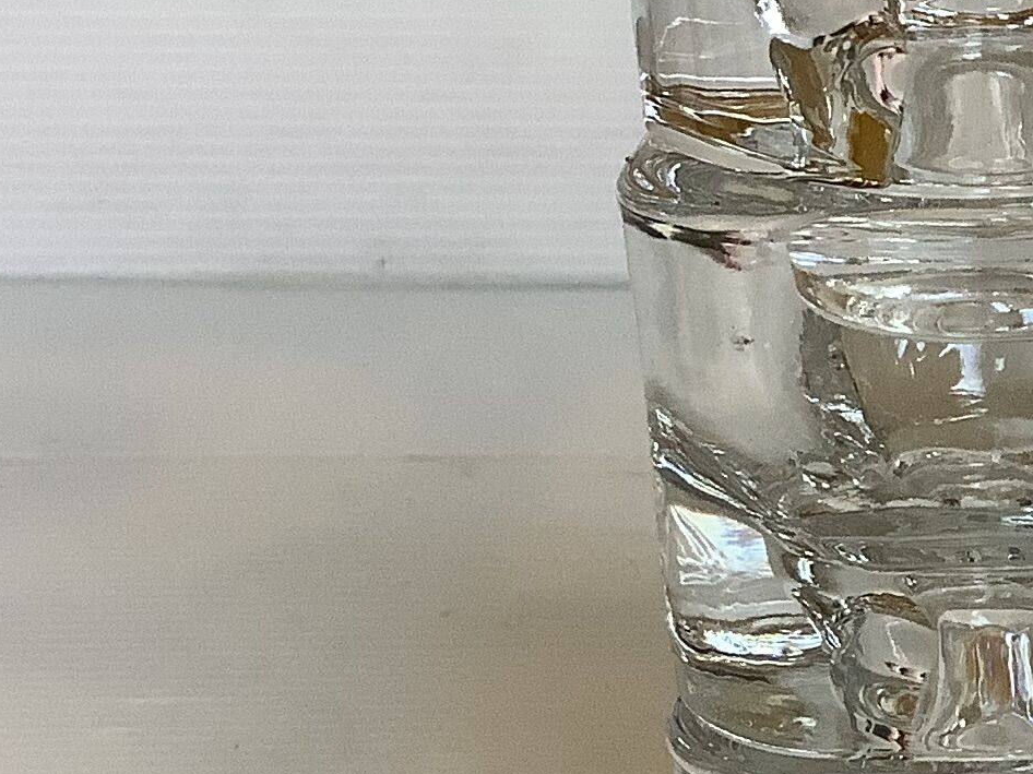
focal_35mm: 107
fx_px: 3192
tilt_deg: -20.4
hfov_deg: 17.4
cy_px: 657
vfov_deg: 13.7
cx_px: 1279
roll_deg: +0.1
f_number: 2.4
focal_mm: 3.3
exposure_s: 1/50
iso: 64
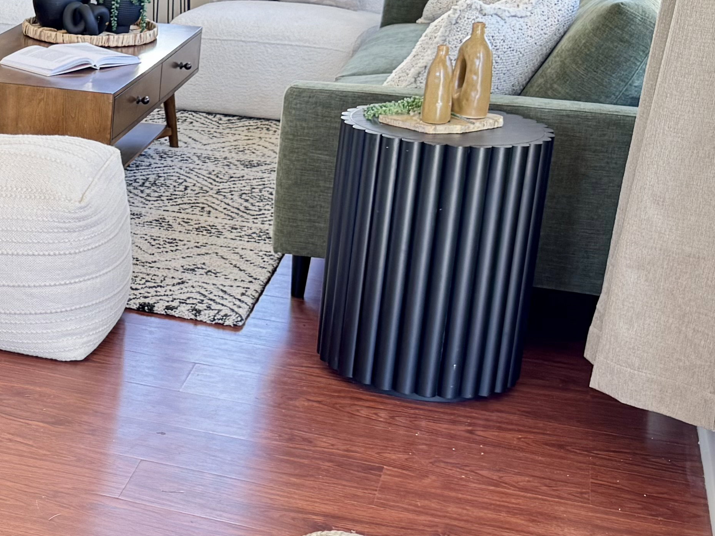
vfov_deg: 19.9
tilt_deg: -18.6
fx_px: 1528
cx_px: -171
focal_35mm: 74
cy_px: 219
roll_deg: -1.0
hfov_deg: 23.7
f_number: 1.78
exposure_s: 1/120
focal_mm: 6.76
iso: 200
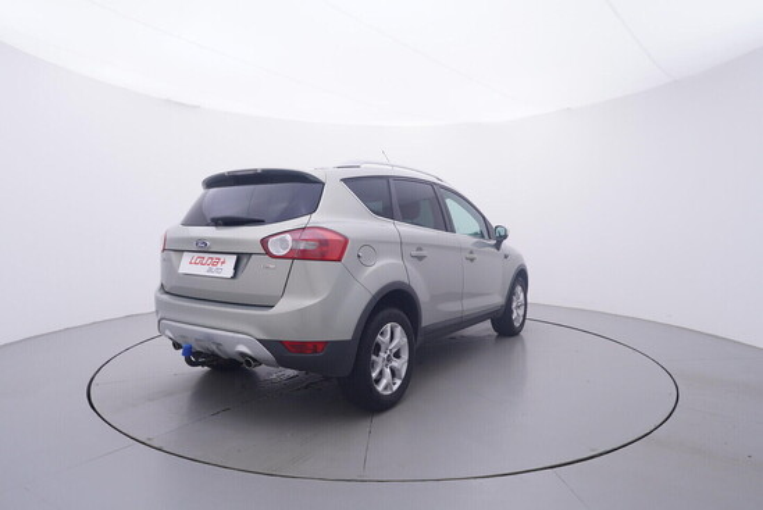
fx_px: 477
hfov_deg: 77.3
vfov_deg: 56.2
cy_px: 255
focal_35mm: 22
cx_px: 382
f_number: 5
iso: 200
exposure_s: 1/80
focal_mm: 15
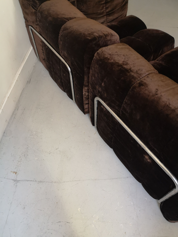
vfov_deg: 65.3
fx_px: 185
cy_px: 118
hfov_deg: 51.4
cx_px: 89
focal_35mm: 27
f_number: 1.8
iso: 320
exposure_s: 1/100
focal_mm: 3.95
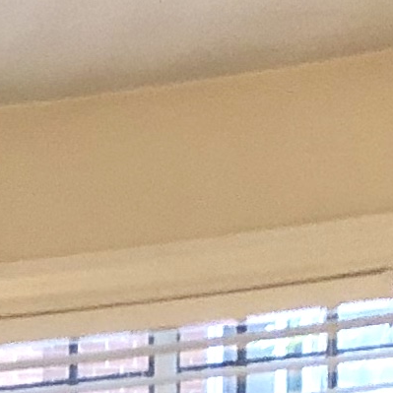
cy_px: 928
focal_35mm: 250
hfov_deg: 6.0
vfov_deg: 6.7
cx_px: -1148
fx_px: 3211
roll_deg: +0.0
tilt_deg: -1.4
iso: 50
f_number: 1.8
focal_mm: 3.99
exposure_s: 1/15
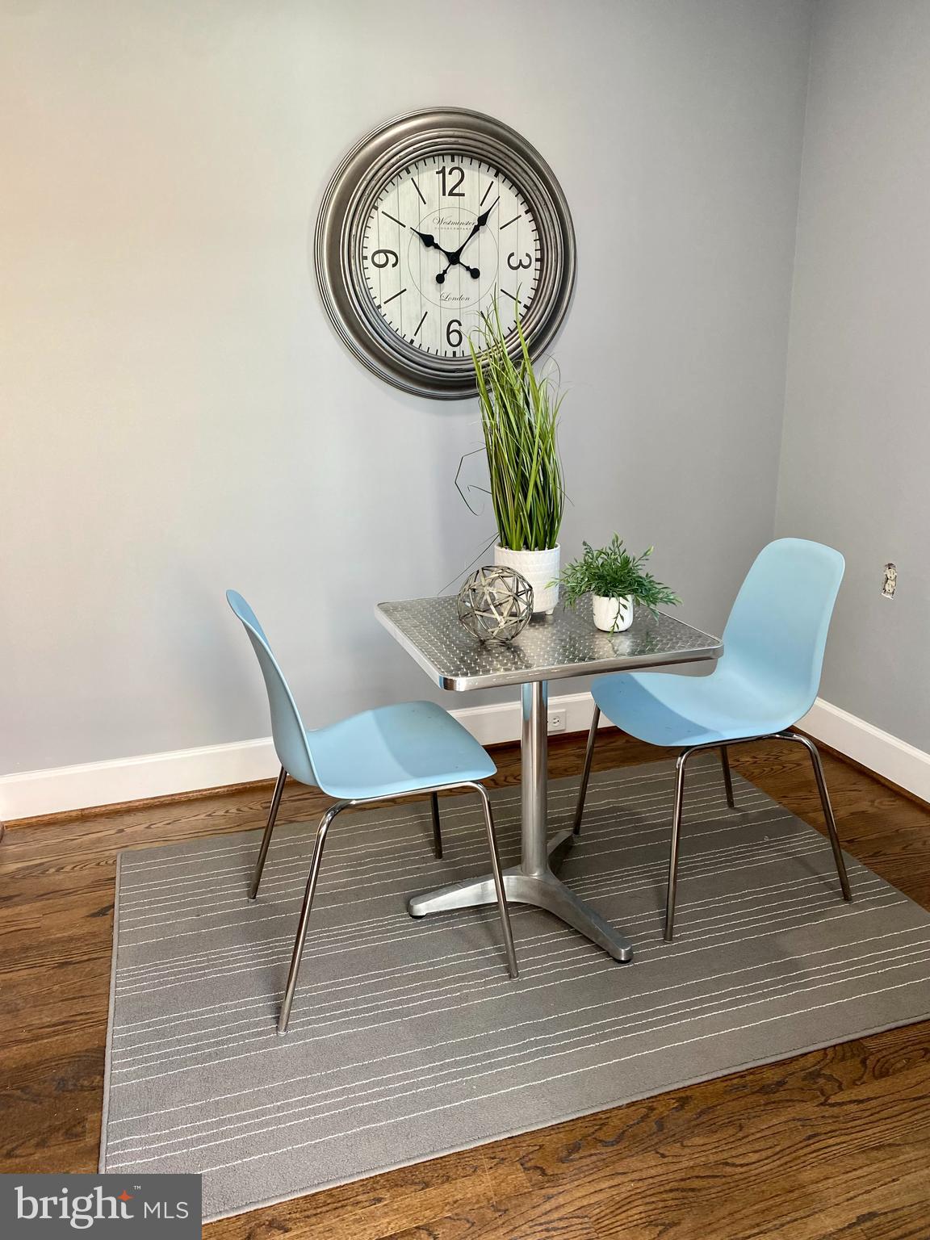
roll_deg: +0.3
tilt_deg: -14.9
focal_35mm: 26
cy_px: 620
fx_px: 931
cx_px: 465
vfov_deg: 67.3
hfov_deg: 53.1
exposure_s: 1/120
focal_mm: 4.25
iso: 100
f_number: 1.8
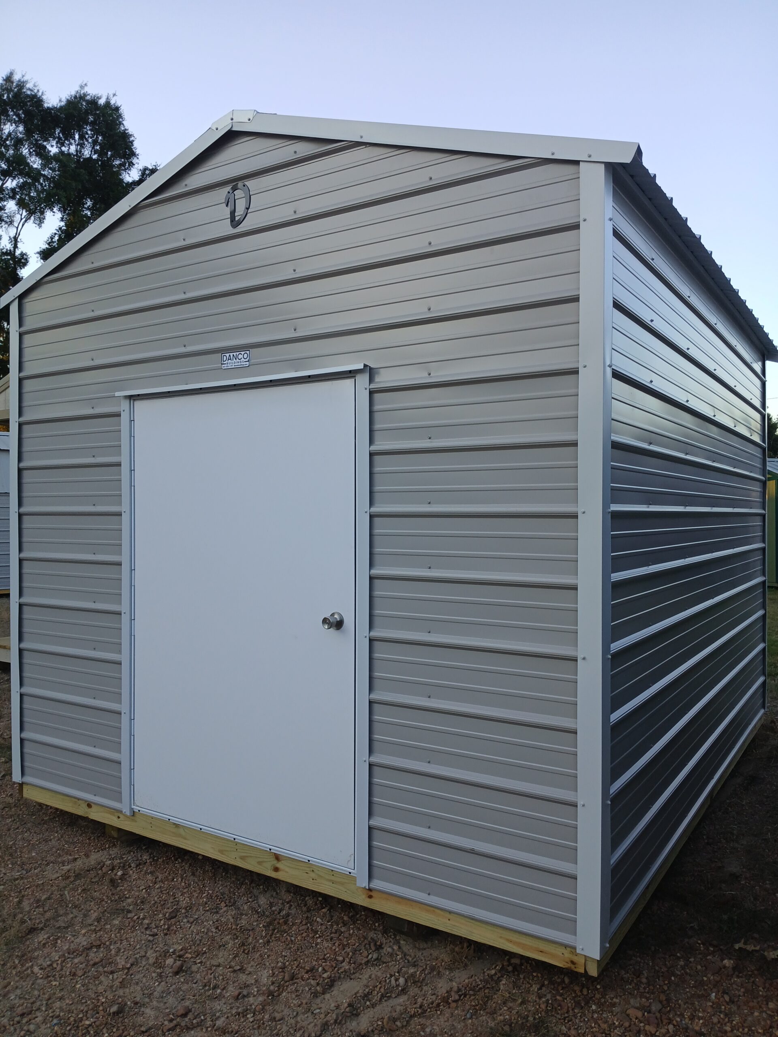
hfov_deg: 53.1
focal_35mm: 26
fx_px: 779
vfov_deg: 67.3
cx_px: 389
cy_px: 518
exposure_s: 1/120
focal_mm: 3.98
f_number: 1.8
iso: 40
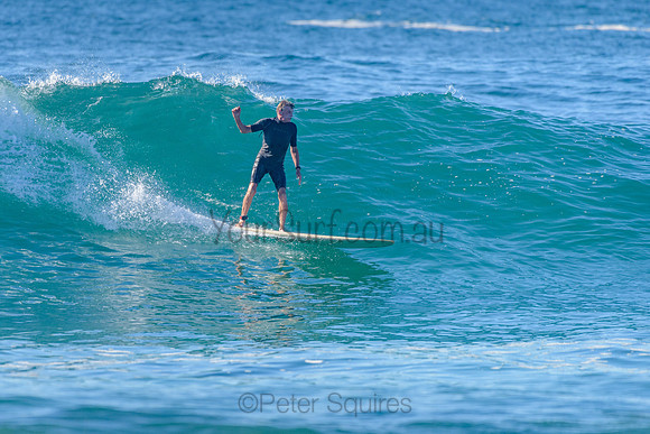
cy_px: 222
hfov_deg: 3.4
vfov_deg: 2.2
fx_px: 11066
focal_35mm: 613
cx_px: 252
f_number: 5.6
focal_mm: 500
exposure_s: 1/2000
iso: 320
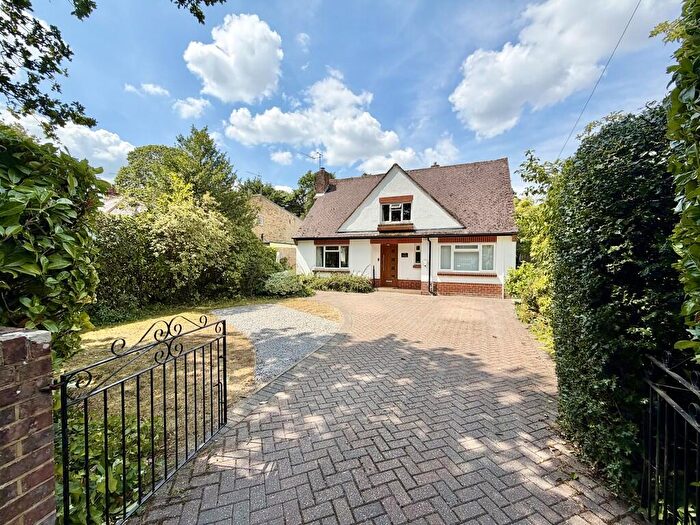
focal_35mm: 14
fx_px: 283
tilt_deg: -1.0
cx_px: 350
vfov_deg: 85.7
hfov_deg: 102.1
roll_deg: -0.6
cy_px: 262
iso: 20
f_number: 2.2
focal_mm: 2.22
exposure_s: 1/779
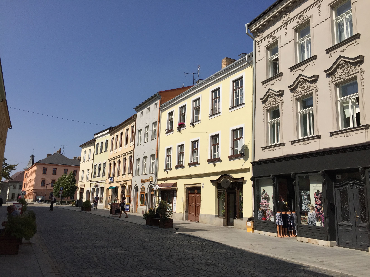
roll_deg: -1.7
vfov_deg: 48.2
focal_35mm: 29
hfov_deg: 61.7
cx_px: 185
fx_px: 310
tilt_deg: +11.5
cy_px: 138
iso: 32
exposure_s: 1/4950
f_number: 2.2
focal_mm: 4.15
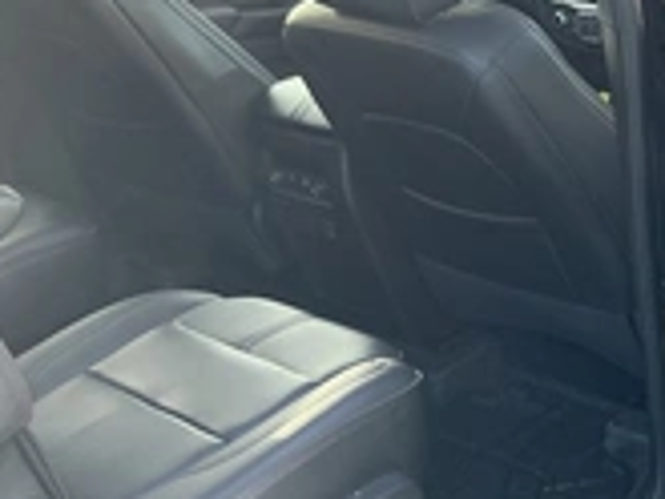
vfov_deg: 21.6
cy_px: 274
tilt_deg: -20.1
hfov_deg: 26.3
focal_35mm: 68
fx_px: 1307
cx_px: 729
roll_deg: +2.2
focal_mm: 3
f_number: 1.8
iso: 64
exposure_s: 1/122
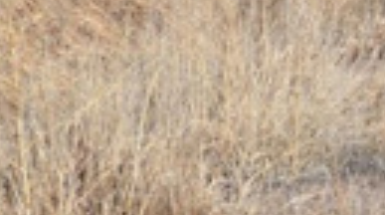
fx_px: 2863
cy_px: -343
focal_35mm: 281
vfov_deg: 4.2
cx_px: 337
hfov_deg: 7.7
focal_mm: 36
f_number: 8
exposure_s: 1/250
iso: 100
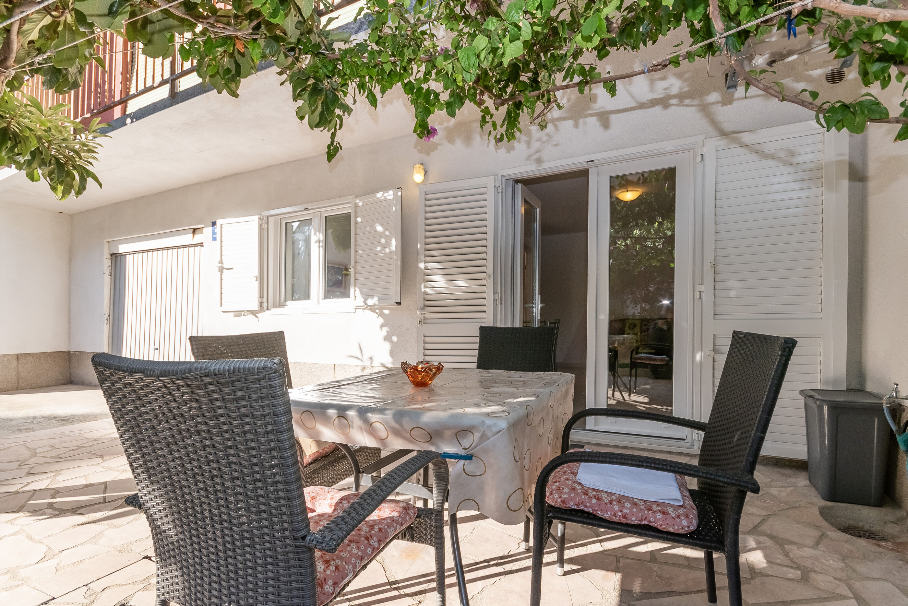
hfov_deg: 100.4
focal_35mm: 15
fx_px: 379
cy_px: 303
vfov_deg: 77.4
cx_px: 454
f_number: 9
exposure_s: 1/200
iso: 100
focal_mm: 10
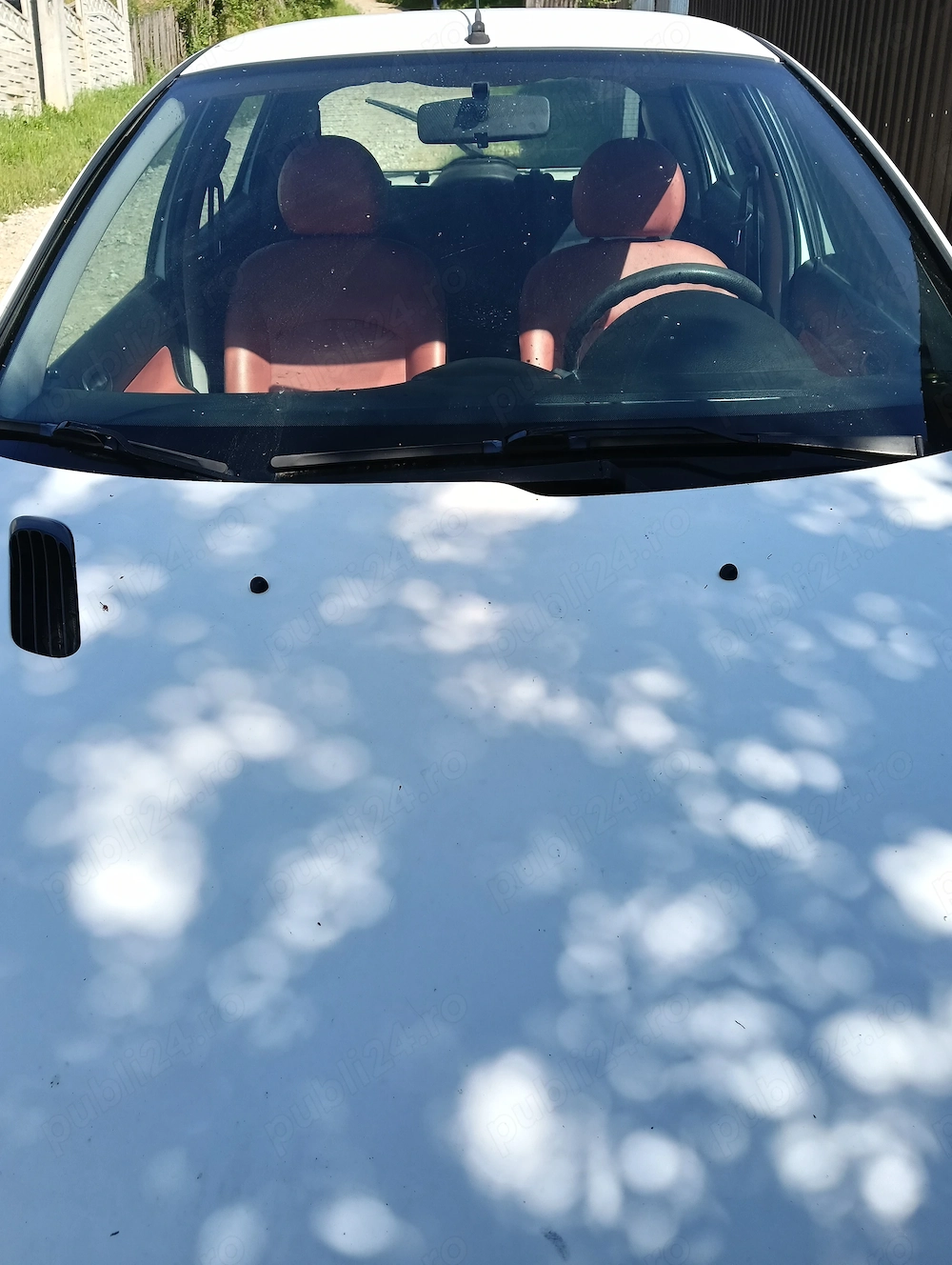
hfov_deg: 51.5
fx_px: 988
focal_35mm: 27
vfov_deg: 65.2
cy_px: 632
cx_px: 476
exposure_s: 1/429
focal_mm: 3.98
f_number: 1.8
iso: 64
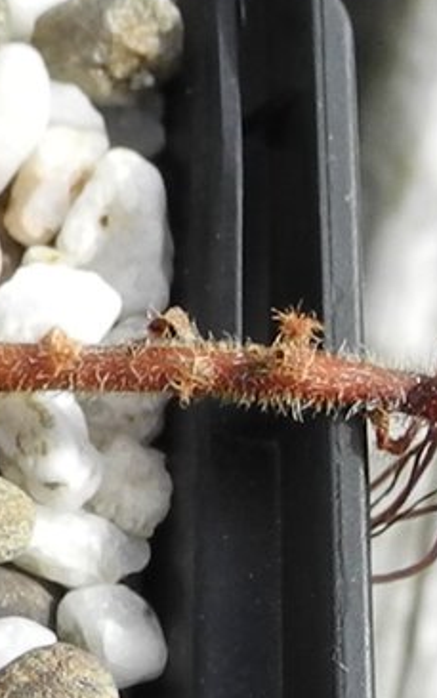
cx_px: -109
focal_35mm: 81
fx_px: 1542
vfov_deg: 25.1
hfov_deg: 15.5
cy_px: 137
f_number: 2.8
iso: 100
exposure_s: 1/1000
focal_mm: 6
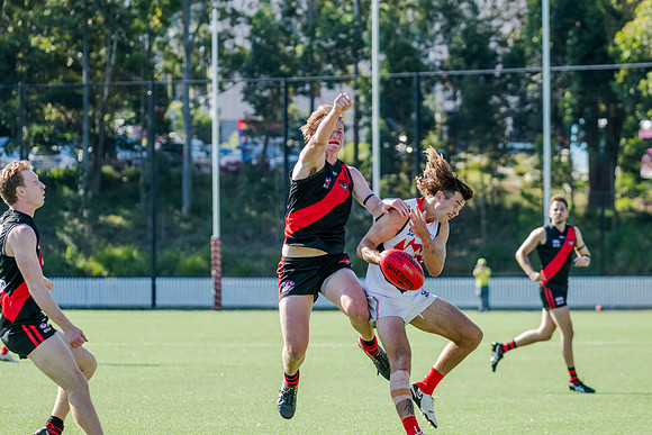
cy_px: 204
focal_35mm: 185
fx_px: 3349
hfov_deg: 11.1
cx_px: 346
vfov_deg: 7.4
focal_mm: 170
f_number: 5.6
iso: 800
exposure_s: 1/1600
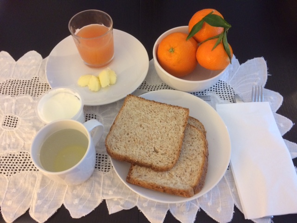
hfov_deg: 61.7
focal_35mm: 29
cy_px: 112
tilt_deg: -59.5
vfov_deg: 48.2
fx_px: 249
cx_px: 148
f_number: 2.2
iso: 320
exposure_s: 1/33
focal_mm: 4.15
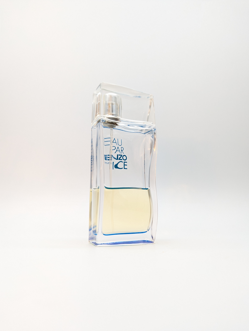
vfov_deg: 71.5
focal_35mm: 24
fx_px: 230
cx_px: 124
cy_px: 166
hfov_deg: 56.9
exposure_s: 1/238
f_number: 1.85
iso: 78
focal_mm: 6.81
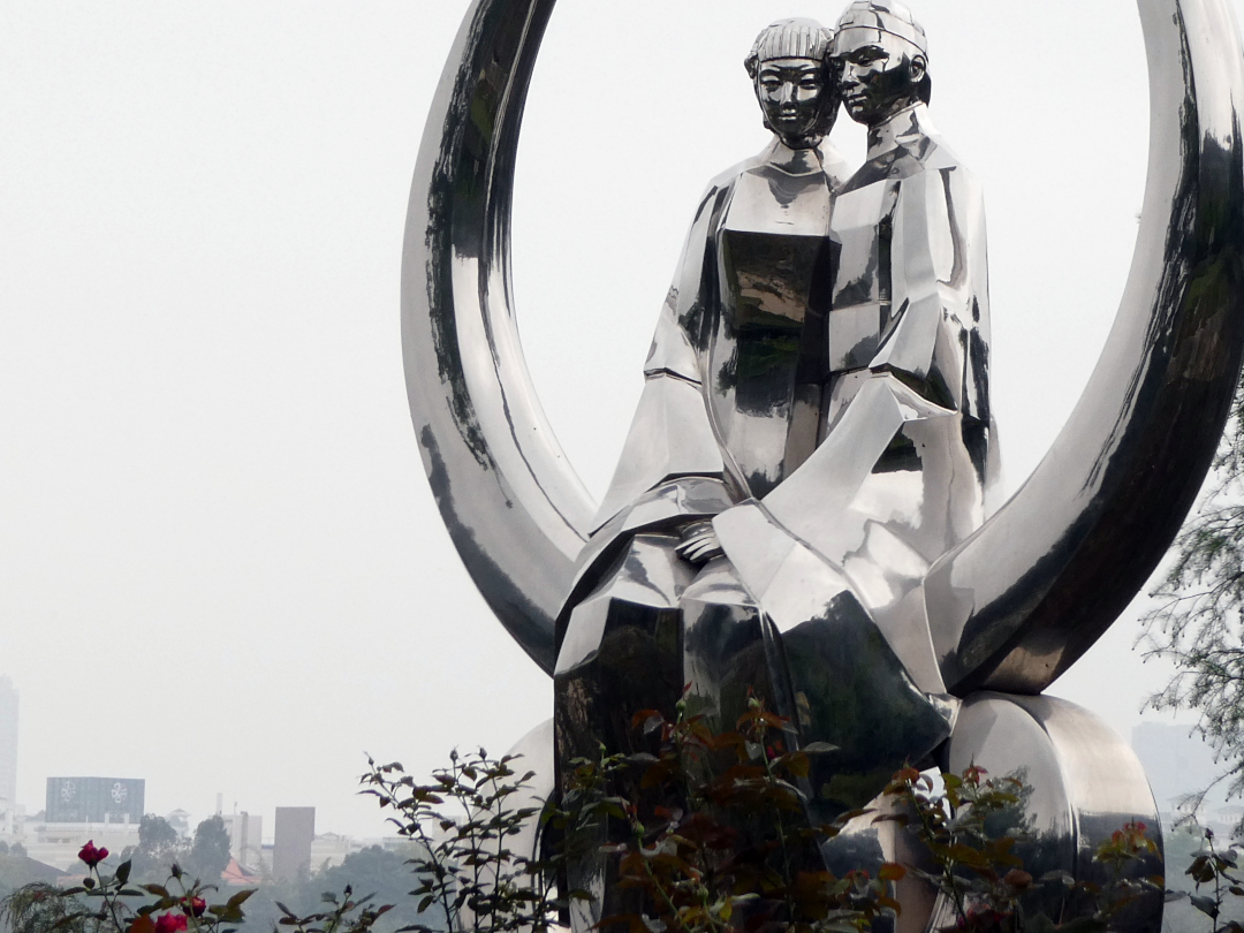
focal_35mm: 160
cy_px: 346
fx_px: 5750
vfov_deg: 9.3
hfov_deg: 12.3
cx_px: 843
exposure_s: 1/200
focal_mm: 16.1
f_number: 4.9
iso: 80
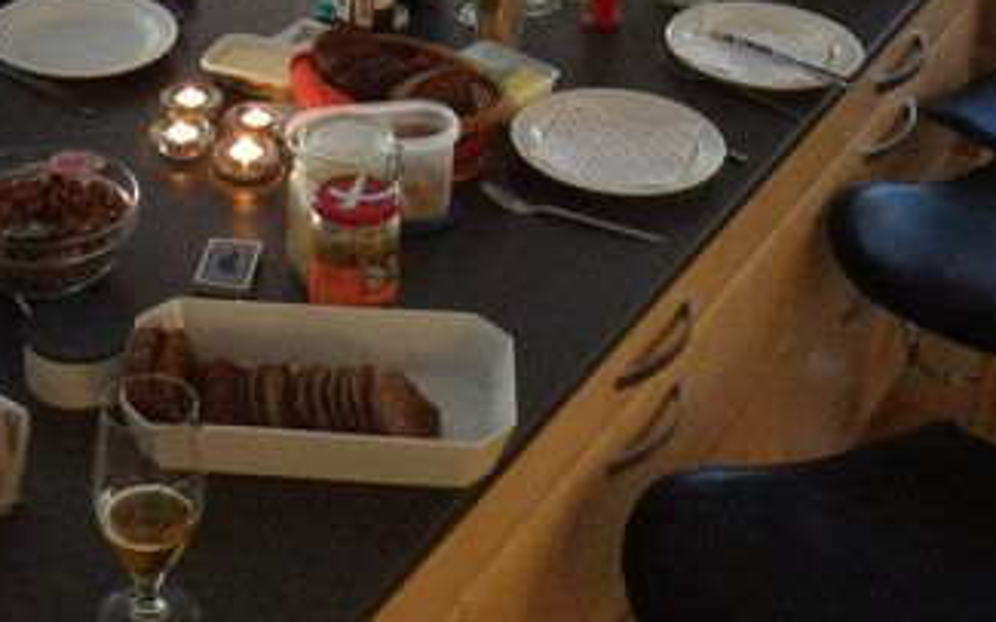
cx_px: 282
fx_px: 1981
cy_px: -126
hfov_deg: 27.9
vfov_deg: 17.0
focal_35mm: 73
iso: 1000
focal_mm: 5
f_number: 3.5
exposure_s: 1/45
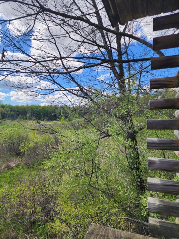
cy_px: 120
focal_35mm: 23
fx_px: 159
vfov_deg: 73.9
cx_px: 90
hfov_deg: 58.9
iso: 12
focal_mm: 6.4
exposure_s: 1/736
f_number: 1.8
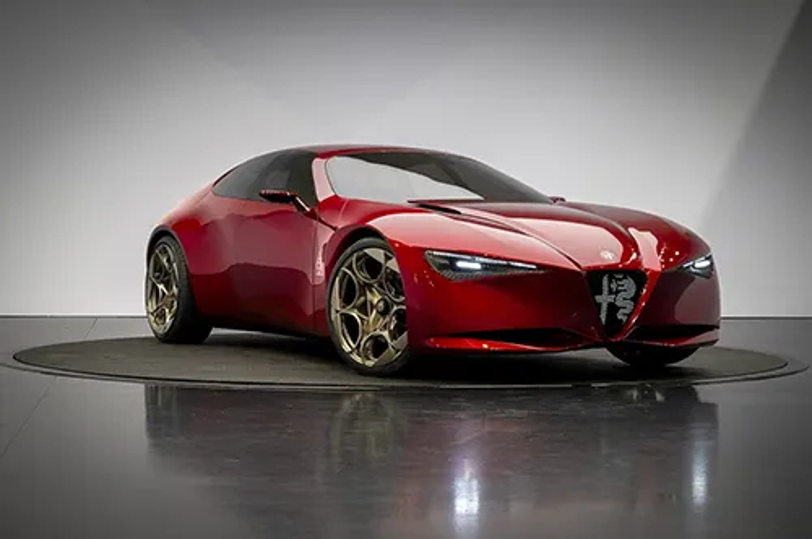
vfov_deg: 19.4
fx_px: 1577
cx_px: 406
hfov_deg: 28.9
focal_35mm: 70
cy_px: 270
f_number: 11
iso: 100
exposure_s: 1/2
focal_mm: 70
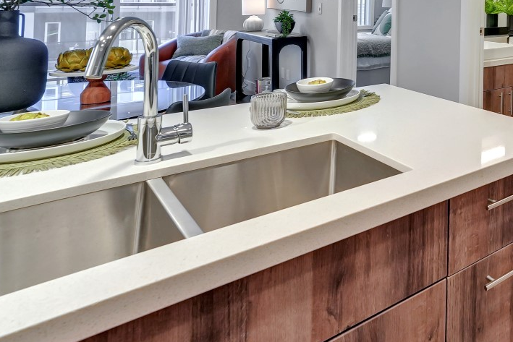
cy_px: -18
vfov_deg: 36.0
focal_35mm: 32
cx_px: 567
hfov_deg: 44.5
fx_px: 456
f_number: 8
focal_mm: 14
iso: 400
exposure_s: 1/15
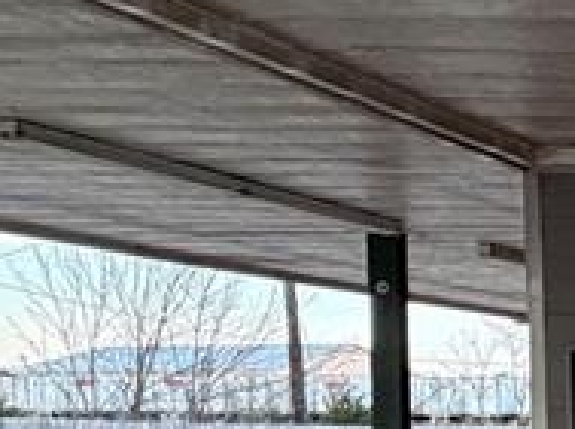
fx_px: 1260
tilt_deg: -1.4
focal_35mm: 76
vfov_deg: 18.5
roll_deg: -0.1
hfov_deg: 17.0
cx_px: 1214
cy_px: 487
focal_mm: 2.22
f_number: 2.2
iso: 160
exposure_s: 1/120
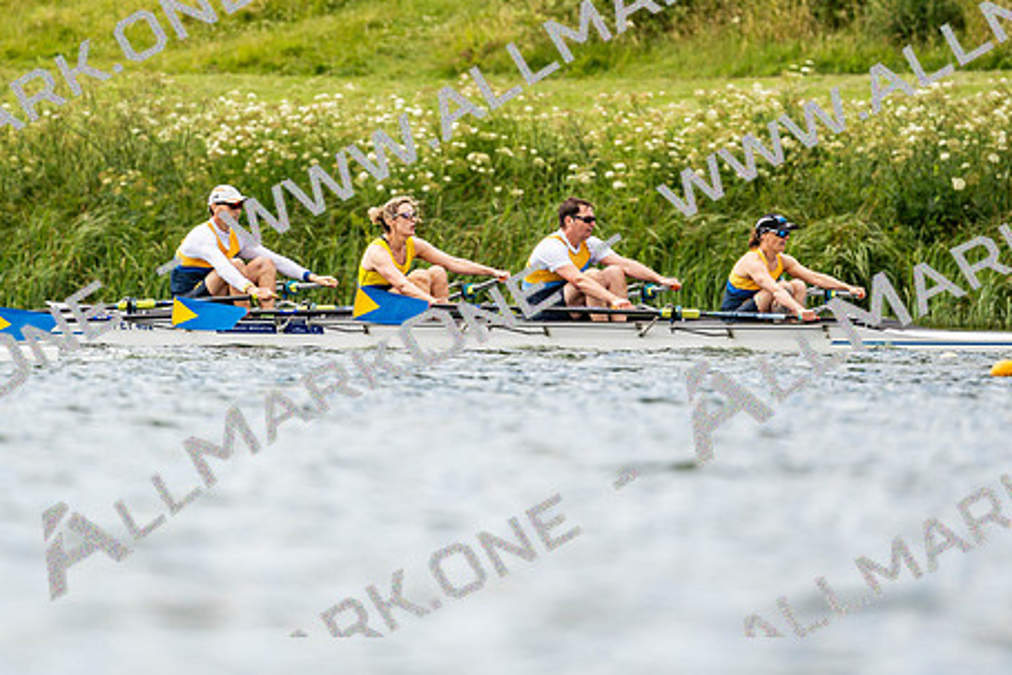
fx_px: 21567
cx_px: 495
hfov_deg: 2.7
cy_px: 255
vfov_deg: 1.8
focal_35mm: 767
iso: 400
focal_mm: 600
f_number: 6.3
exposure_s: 1/2000
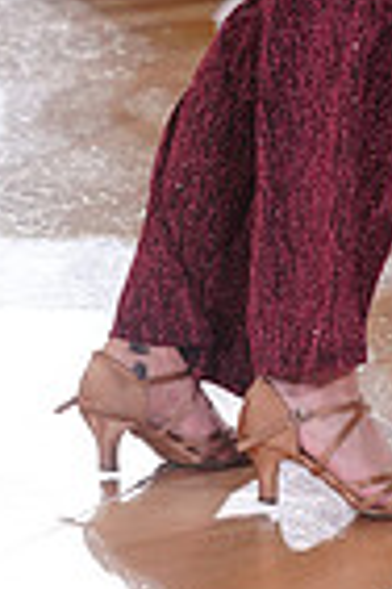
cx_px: 711
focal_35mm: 359
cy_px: -447
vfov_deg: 5.7
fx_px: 5863
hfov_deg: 3.8
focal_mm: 87
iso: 1250
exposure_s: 1/400
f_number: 4
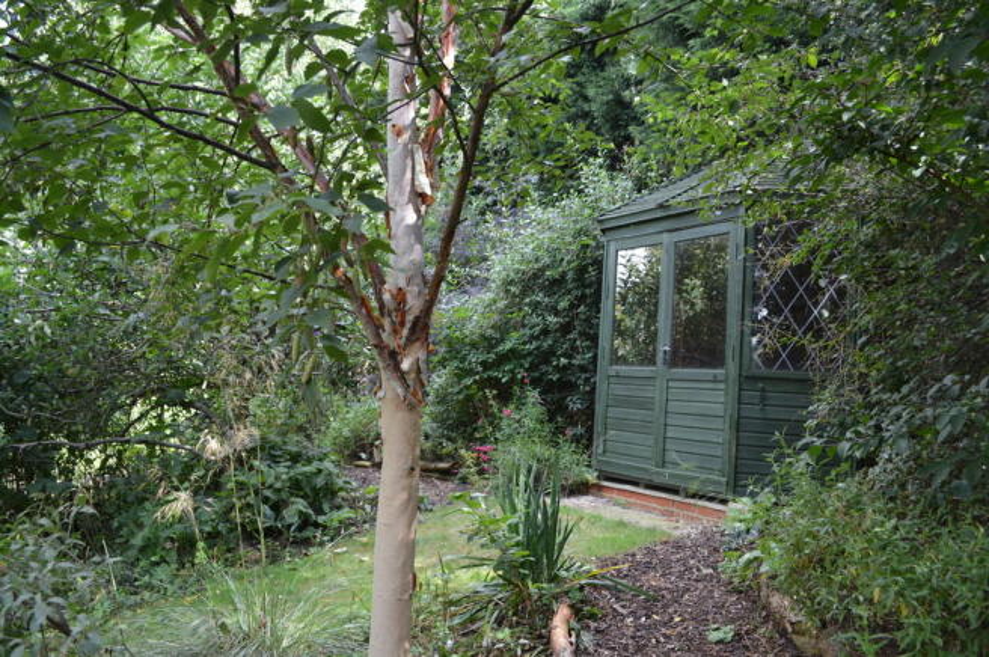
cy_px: 328
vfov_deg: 43.5
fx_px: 823
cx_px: 494
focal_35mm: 30
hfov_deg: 62.0
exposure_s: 1/125
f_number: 5.6
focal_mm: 20
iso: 320
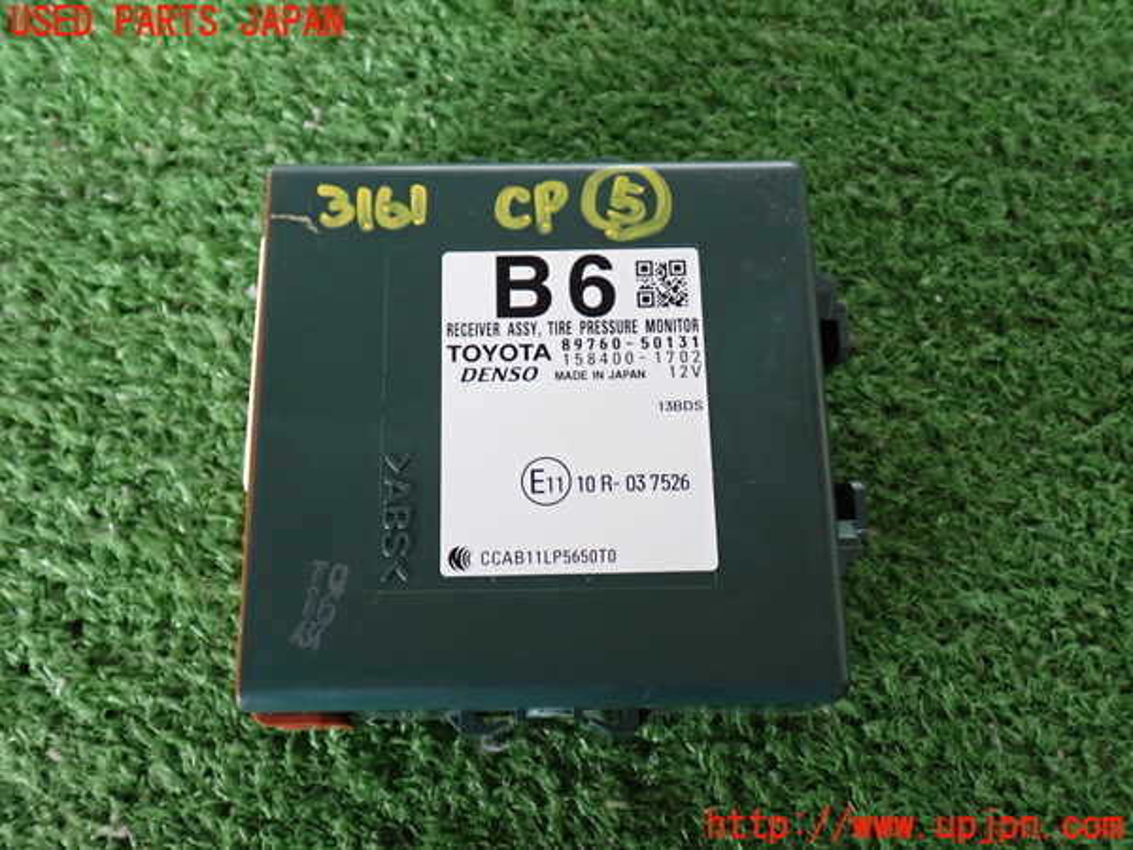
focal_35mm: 36
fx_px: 1178
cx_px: 566
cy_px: 425
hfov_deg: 51.4
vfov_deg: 39.7
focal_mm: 6.37
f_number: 2.5
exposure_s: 1/40
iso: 400
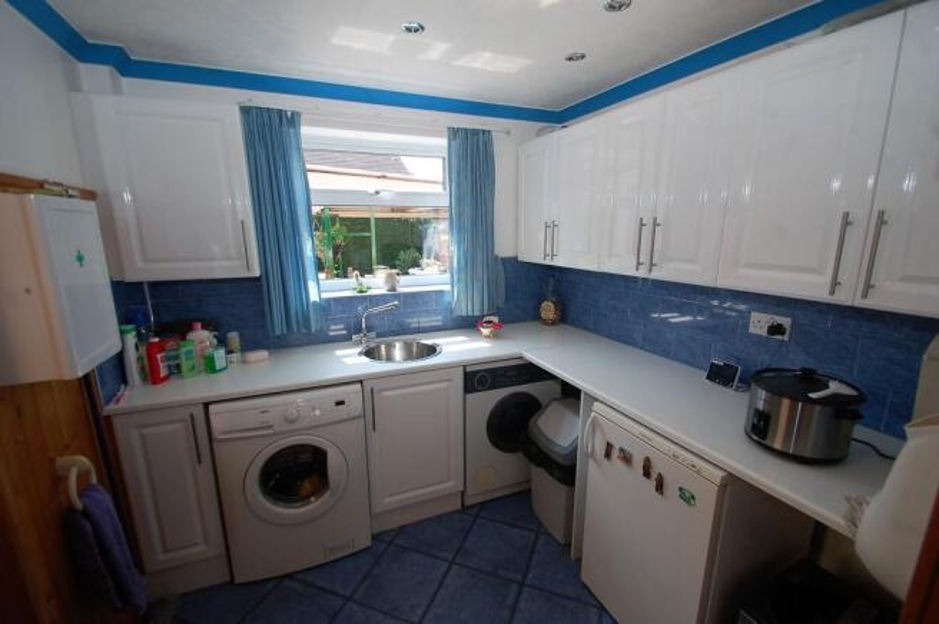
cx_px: 470
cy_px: 312
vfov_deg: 77.2
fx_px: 391
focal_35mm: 15
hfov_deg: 100.4
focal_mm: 10
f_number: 5.6
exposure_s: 1/125
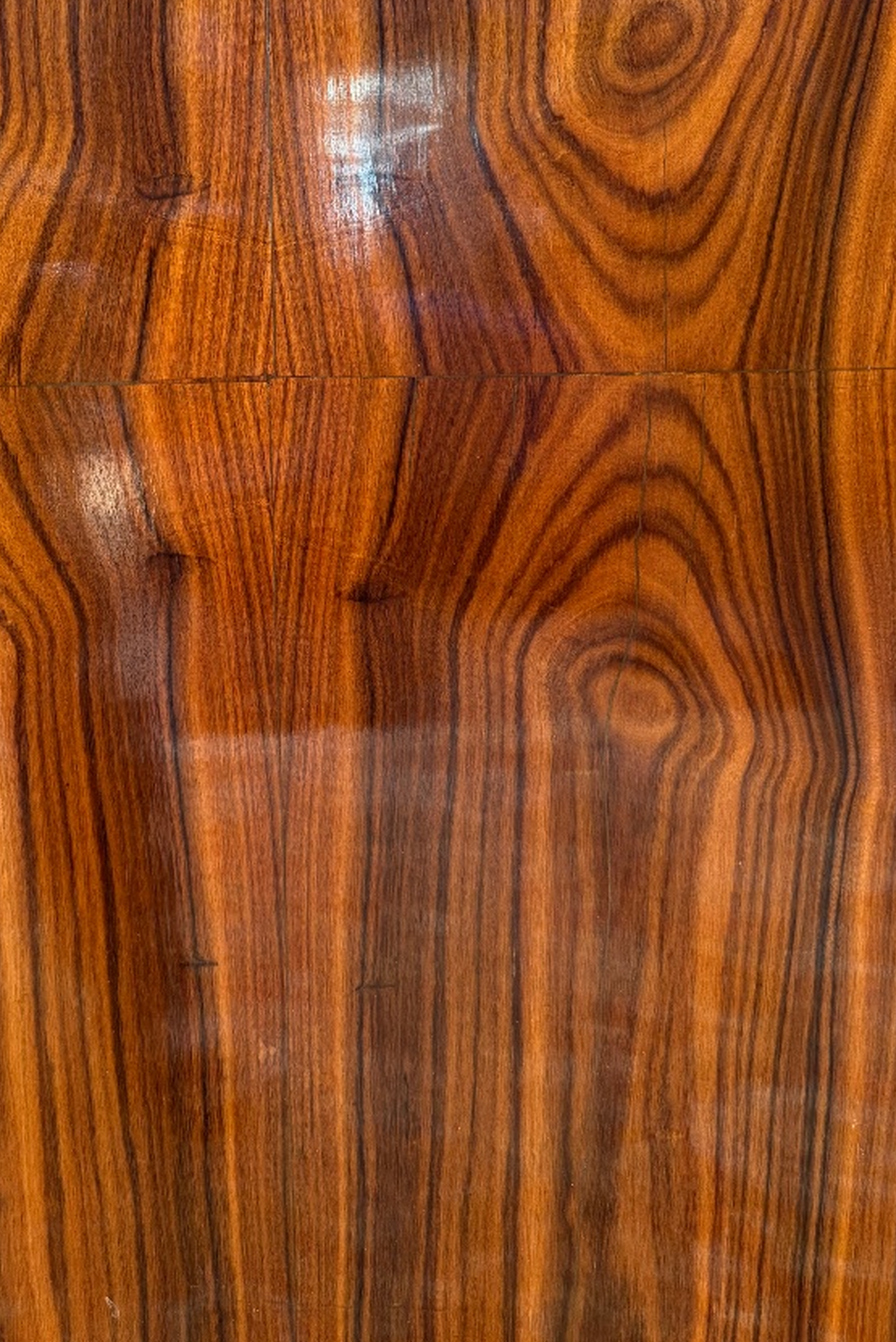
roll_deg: +1.2
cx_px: 253
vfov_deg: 52.3
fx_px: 1343
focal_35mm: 36
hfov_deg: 36.2
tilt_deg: -8.8
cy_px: 466
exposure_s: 1/50
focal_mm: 6.76
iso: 200
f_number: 1.78
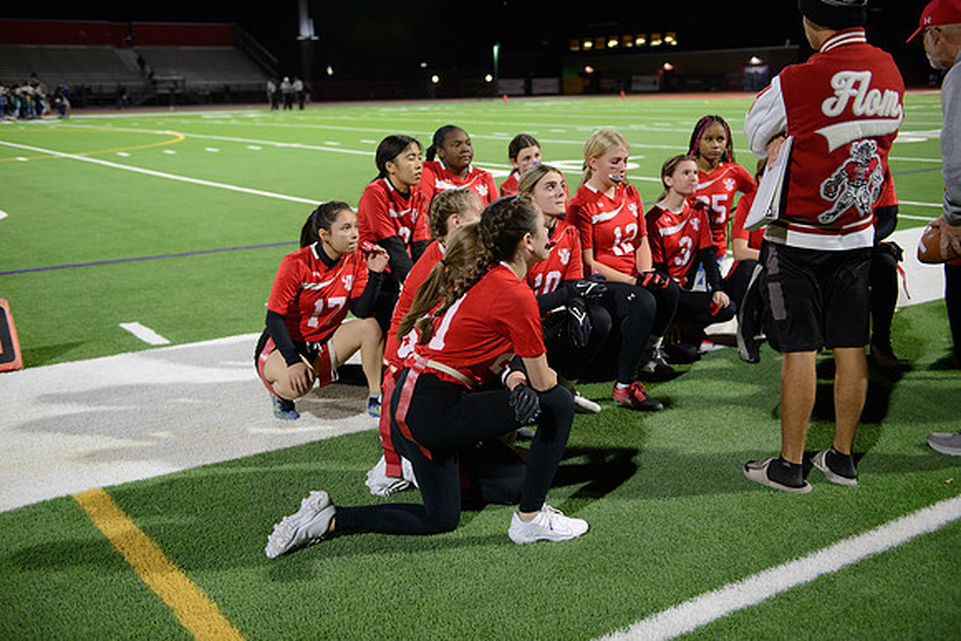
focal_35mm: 40
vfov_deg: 33.4
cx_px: 480
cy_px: 320
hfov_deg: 48.4
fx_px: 1068
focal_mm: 40
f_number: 2.8
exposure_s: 1/320
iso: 3200
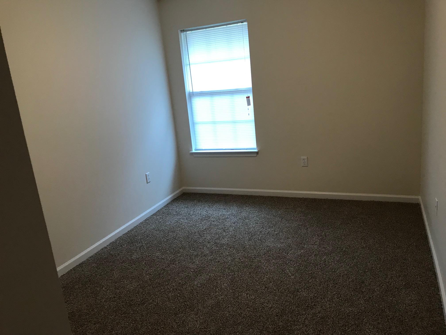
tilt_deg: -15.5
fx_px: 361
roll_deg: +5.7
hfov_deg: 63.4
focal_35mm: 28
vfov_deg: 49.7
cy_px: 168
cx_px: 223
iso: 40
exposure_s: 1/17
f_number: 1.8
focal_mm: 3.99
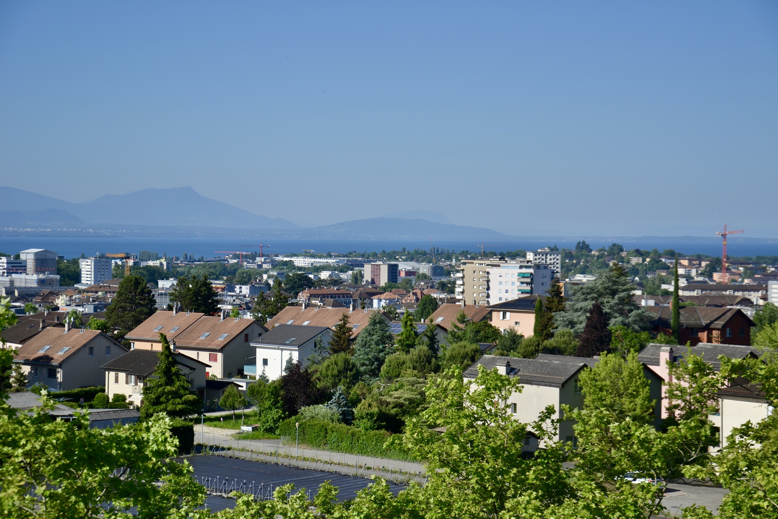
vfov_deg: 17.5
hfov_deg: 26.0
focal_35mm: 78
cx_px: 389
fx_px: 1686
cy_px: 260
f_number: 5
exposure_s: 1/800
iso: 100
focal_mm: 52
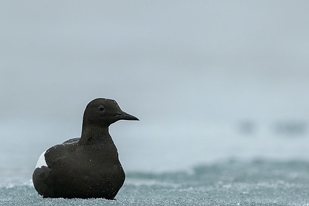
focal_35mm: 867
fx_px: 7444
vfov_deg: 1.6
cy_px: 122
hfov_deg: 2.4
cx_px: 95
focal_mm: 500
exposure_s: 1/2500
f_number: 4.5
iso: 800
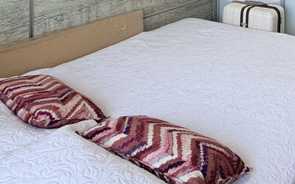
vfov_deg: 26.9
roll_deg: -0.3
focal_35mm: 38
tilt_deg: -0.2
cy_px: -69
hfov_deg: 47.4
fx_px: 305
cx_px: 254
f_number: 2.2
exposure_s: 1/120
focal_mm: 2.22
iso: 80
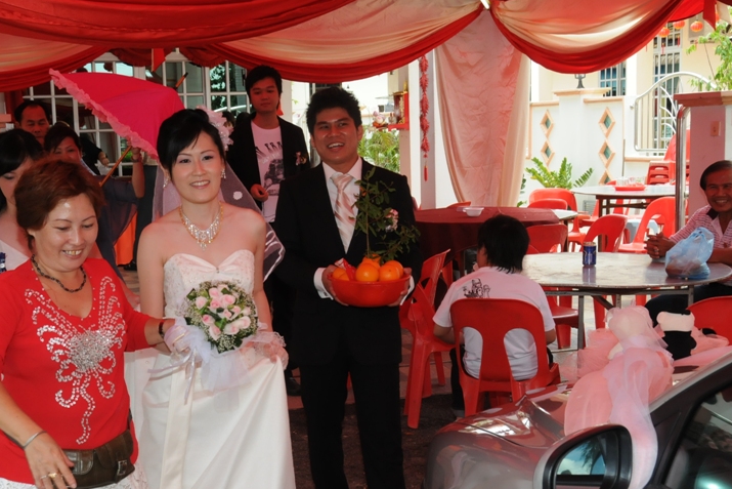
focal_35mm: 63
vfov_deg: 21.7
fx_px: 1275
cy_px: 281
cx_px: 297
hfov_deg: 32.0
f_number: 8
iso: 800
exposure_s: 1/250
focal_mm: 31
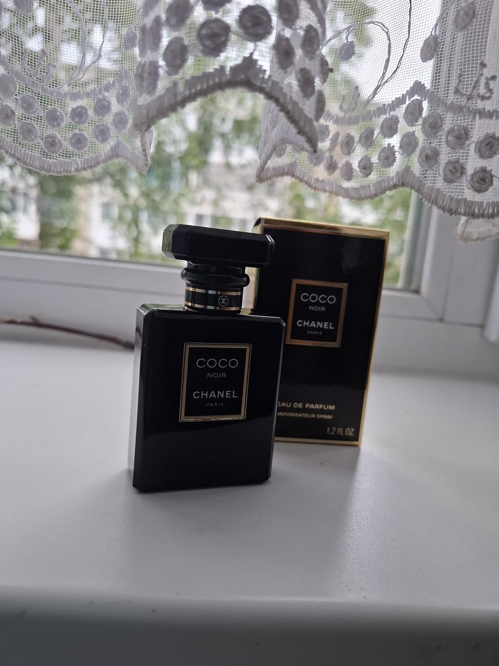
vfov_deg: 73.9
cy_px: 333
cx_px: 250
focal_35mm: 23
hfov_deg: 58.9
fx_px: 442
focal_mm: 5.54
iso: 50
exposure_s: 1/100
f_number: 1.8
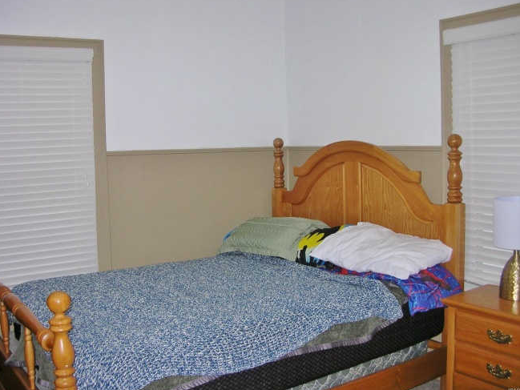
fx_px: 556
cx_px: 259
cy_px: 195
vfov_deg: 38.7
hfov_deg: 50.1
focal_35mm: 37
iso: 50
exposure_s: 1/60.1
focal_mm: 6
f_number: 2.7
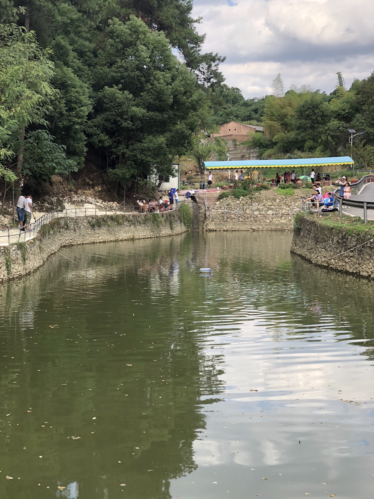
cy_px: 250
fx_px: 749
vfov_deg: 36.8
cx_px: 187
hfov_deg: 28.0
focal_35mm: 52
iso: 16
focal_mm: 6
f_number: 2.4
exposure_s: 1/282
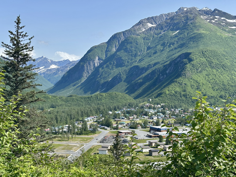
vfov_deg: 30.3
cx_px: 118
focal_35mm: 48
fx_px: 327
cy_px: 88
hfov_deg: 39.7
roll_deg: +0.1
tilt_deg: +0.1
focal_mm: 6.86
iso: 64
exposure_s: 1/3155
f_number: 1.78
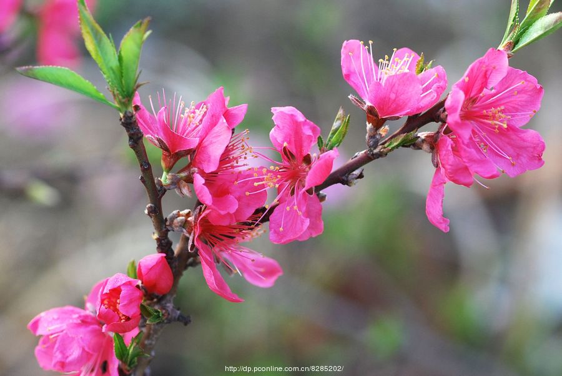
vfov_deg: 8.7
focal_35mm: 158
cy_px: 188
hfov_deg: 13.0
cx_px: 281
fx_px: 2461
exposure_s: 1/80
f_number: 5.6
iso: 400
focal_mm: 105
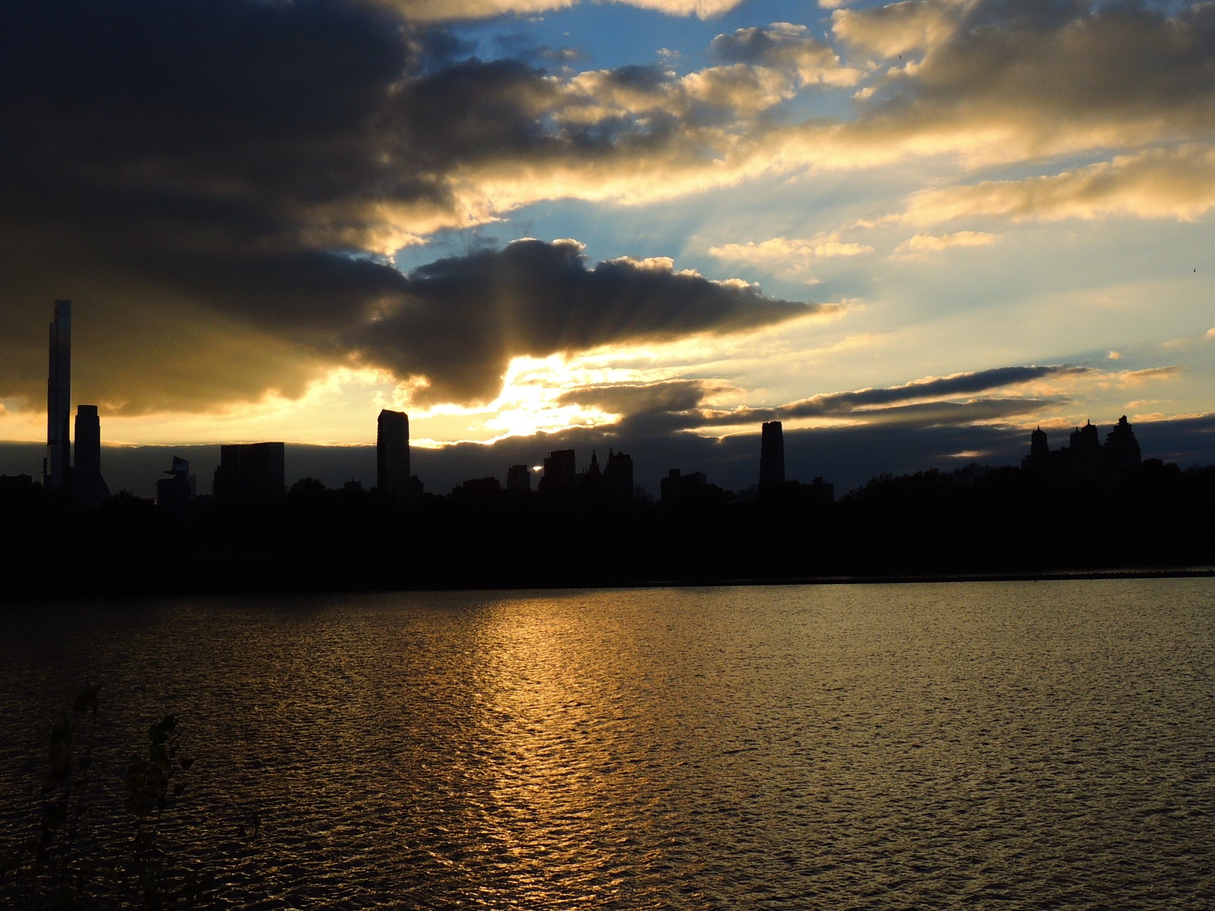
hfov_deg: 43.9
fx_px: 1509
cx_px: 595
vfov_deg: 33.5
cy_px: 391
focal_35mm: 43
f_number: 3.3
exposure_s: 1/1600
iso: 100
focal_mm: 6.2
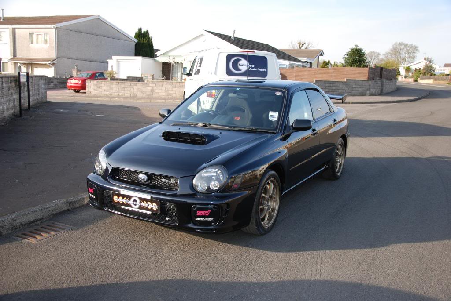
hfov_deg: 53.1
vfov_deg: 37.0
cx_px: 226
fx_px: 451
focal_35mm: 36
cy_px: 150
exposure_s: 1/160
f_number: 4
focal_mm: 24
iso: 100
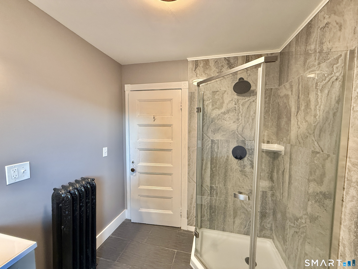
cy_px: 134
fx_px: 145
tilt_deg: -3.7
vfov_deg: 85.7
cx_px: 179
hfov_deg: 102.1
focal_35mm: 14
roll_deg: -0.5
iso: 200
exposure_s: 1/60
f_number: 2.2
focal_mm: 2.22
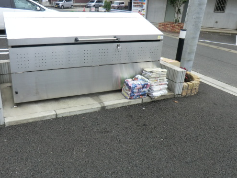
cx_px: 92
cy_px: 92
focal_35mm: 31
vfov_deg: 45.5
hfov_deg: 57.8
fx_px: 212
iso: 80
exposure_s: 1/250
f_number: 3.2
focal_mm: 4.3
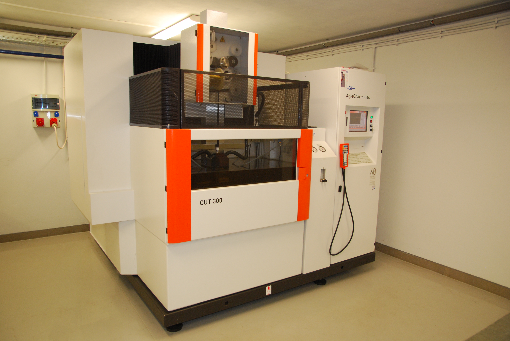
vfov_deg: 53.3
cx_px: 255
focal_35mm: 24
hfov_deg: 73.7
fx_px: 340
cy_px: 170
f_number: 4
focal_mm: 16
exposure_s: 1/40
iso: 400
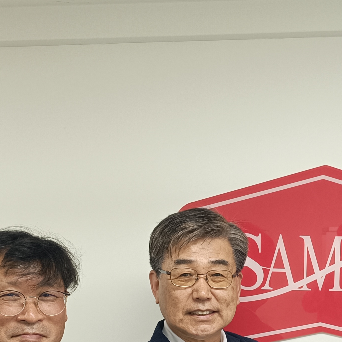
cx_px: 319
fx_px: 704
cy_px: 339
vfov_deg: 26.0
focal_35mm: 63
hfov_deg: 26.2
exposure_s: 1/120
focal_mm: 6.14
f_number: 1.65
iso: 602
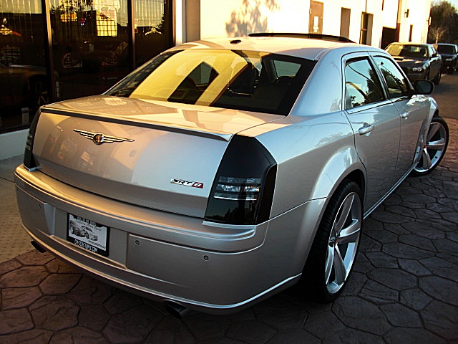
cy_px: 172
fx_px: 476
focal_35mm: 36
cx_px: 229
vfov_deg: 39.7
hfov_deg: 51.4
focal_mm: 6.3
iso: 50
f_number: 2.8
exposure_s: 1/125
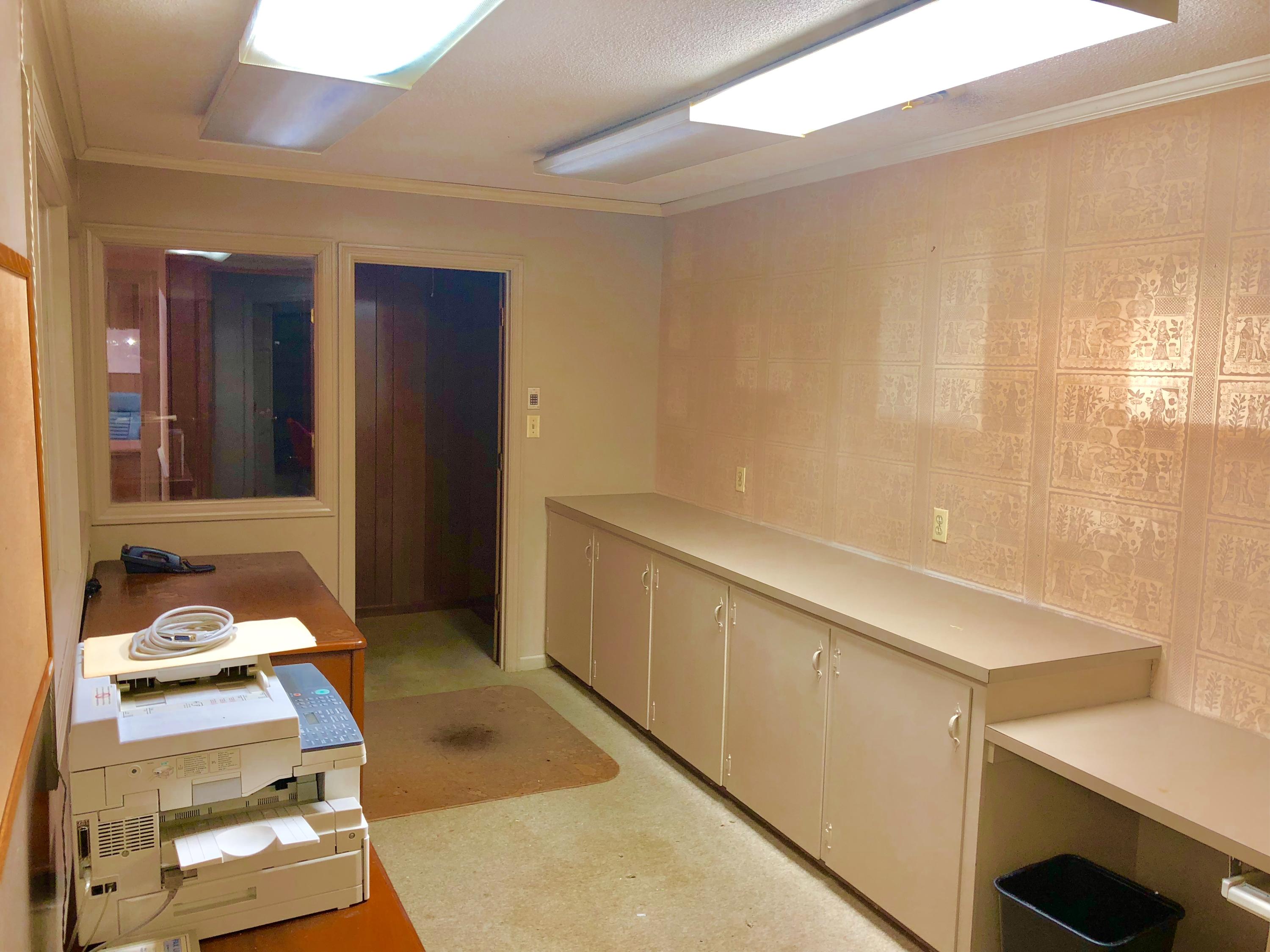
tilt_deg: -7.7
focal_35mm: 28
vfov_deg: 49.7
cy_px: 476
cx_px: 635
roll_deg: -2.0
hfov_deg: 63.4
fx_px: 1027
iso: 32
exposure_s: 1/30
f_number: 1.8
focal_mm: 3.99
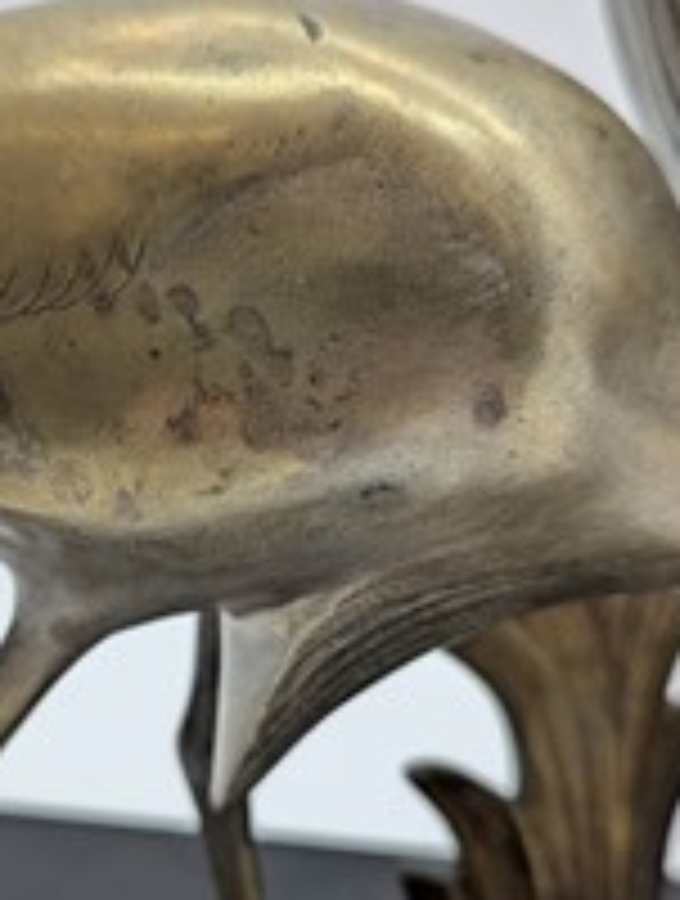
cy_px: 526
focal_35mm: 48
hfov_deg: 30.2
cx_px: 227
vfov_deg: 39.4
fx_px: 1252
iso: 202
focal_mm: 6.81
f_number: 1.85
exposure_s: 1/236
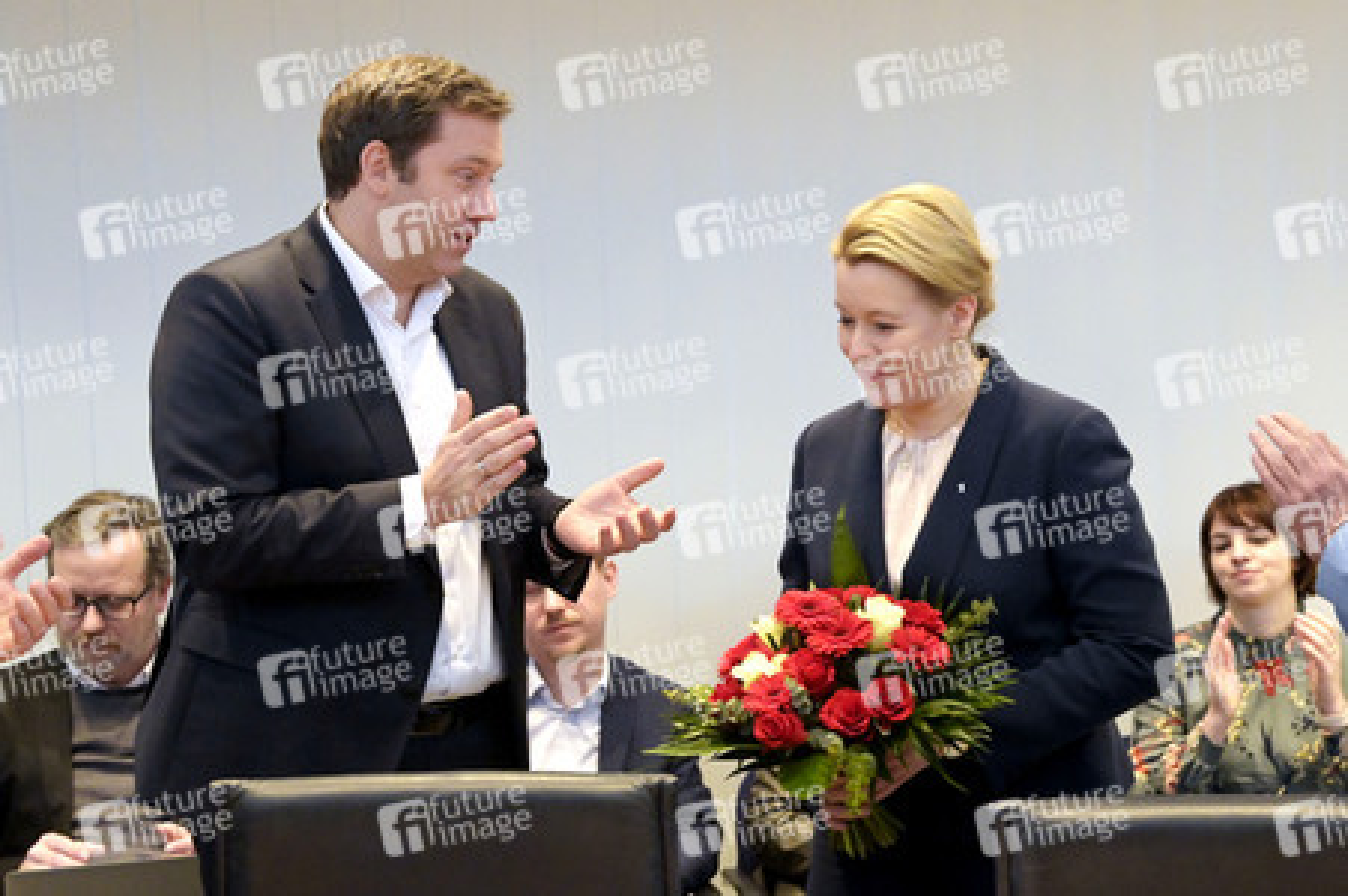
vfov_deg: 19.4
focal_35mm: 70
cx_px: 674
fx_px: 2619
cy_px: 448
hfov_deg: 28.9
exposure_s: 1/400
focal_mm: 70
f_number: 5.6
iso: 10000
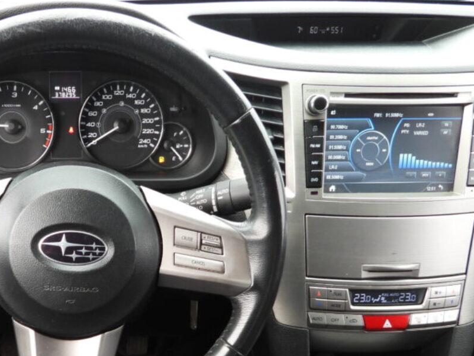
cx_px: 82
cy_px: 339
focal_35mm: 48
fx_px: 657
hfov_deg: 37.9
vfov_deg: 28.7
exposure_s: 1/30
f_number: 2.8
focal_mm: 4.3
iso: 125
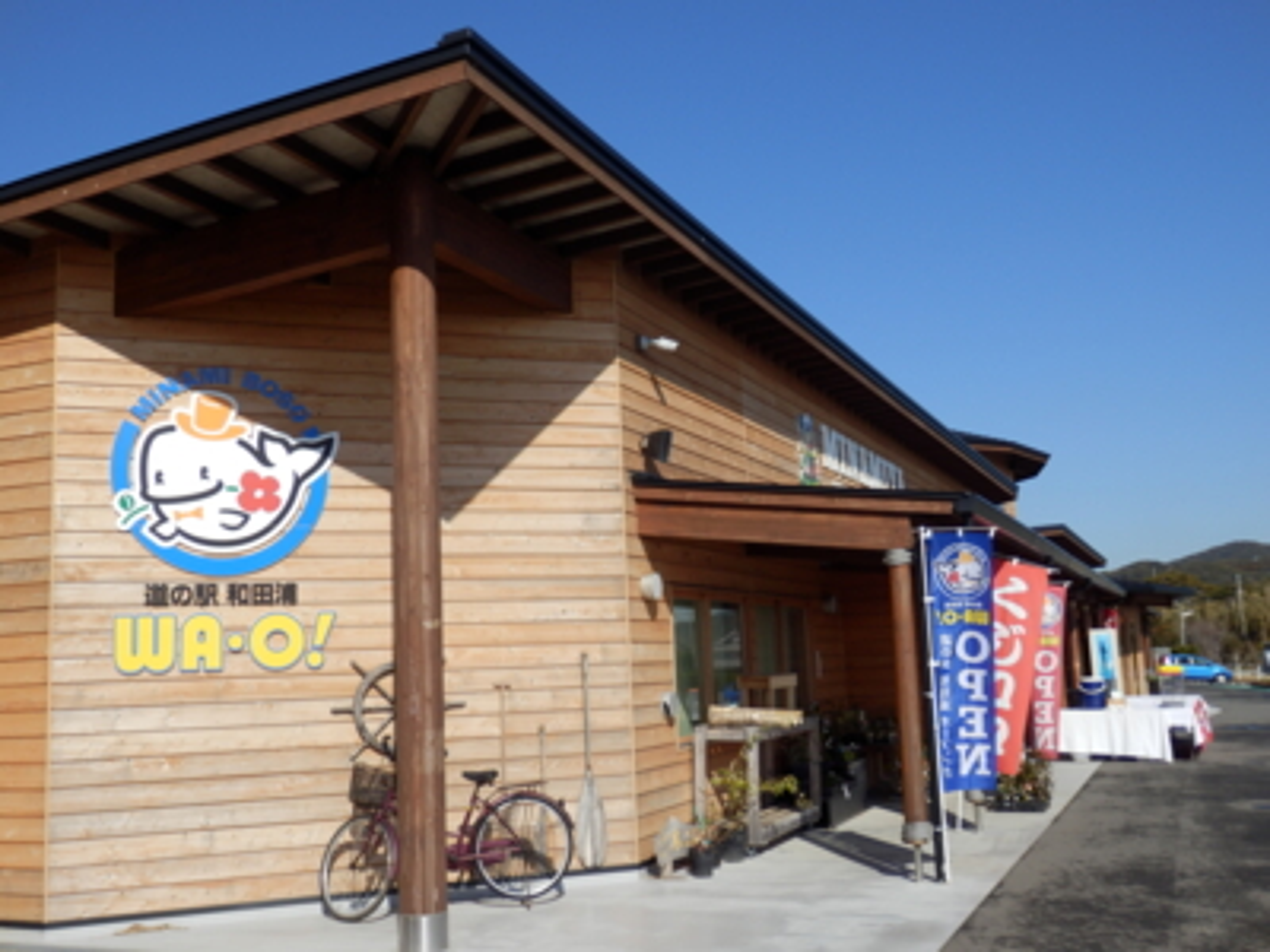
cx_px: 635
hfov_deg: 50.1
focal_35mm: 37
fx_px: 1357
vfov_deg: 38.7
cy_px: 476
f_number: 10.1
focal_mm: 6.6
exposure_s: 1/160
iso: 80
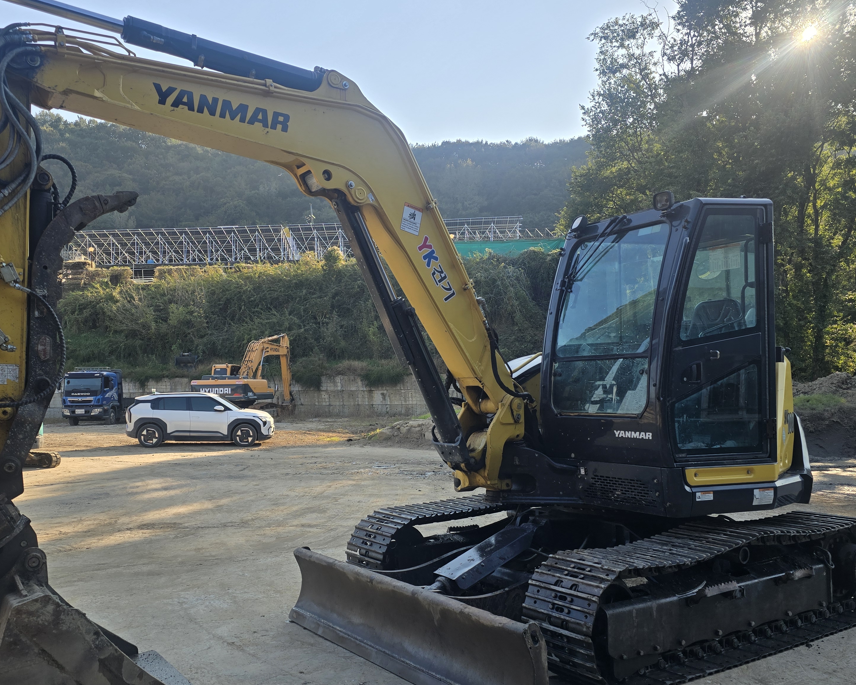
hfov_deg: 56.8
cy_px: 380
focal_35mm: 31
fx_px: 785
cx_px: 350
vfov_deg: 47.0
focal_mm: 6.3
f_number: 1.7
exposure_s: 1/619
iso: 12
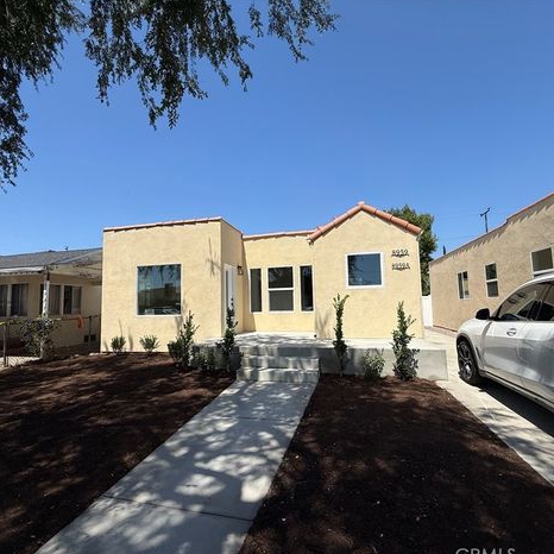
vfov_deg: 84.0
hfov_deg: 83.9
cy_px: 281
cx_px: 269
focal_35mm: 17
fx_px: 308
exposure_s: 1/3460
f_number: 2.2
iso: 50
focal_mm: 2.22
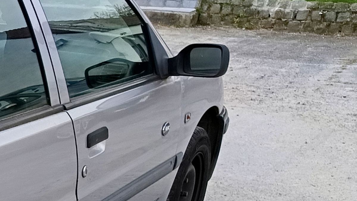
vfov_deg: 13.6
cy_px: 232
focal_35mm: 87
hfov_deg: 20.1
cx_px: -218
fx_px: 824
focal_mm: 5.31
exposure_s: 1/182
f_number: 1.7
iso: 50
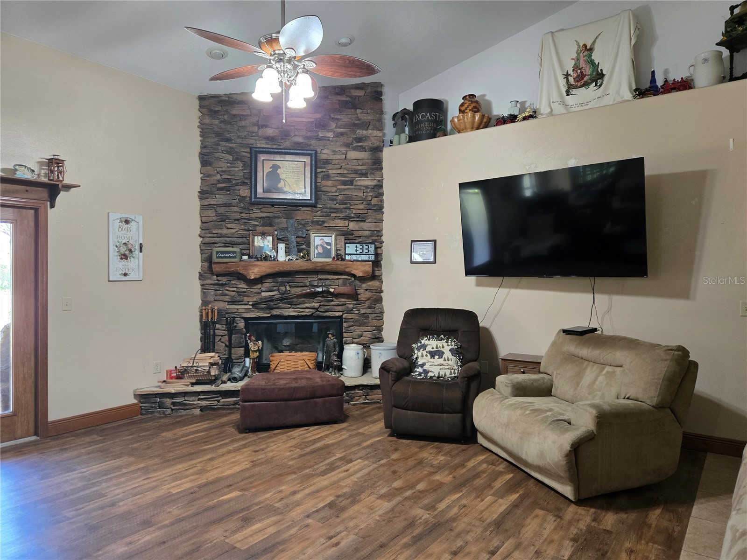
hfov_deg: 73.9
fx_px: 496
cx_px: 374
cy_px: 280
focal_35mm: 23
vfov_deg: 58.9
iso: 320
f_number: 1.8
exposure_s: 1/30
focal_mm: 5.4
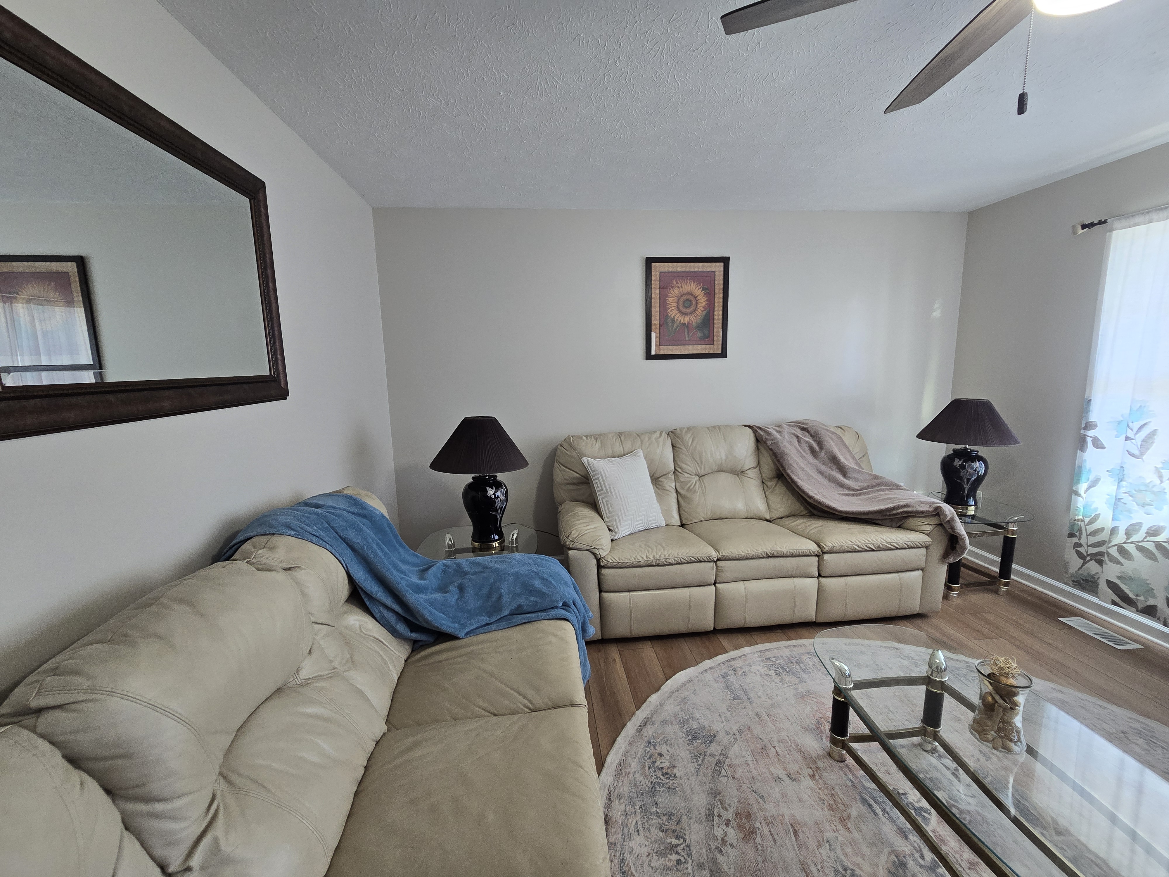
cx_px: 584
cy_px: 438
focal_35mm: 13
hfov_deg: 106.2
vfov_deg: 89.9
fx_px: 439
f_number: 2.2
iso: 250
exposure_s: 1/60
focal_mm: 2.2
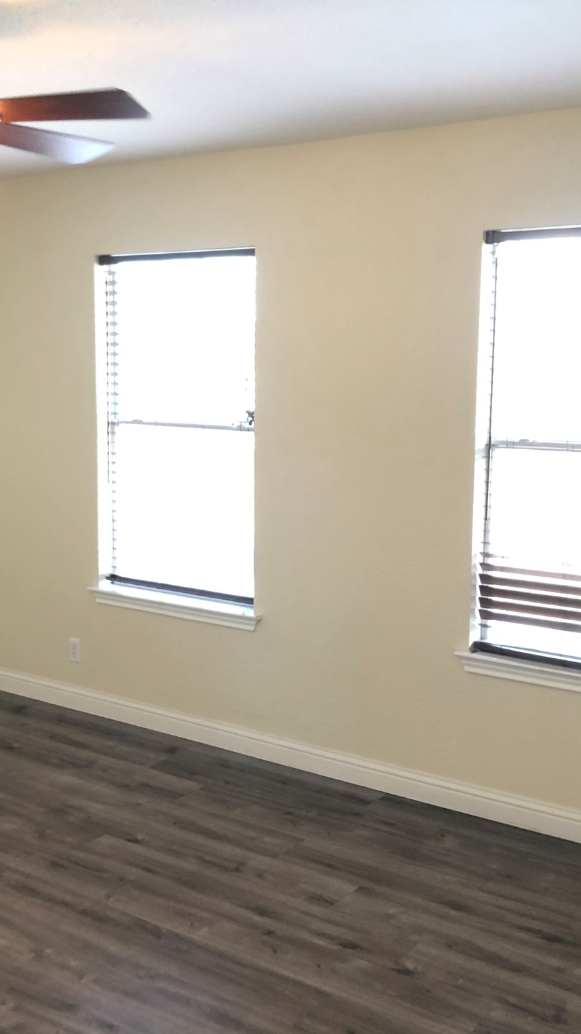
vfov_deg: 49.4
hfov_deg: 28.9
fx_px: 1123
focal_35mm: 41
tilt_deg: -8.6
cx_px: 237
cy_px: 518
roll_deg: +0.1
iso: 50
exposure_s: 1/15
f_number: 1.8
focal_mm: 3.99
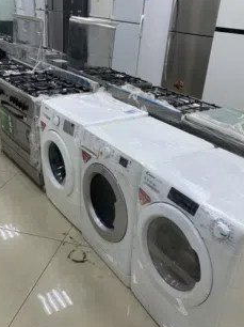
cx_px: 114
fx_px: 320
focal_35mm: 34
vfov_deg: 53.7
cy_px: 193
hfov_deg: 41.7
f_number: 1.8
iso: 25
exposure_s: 1/130
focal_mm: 4.25
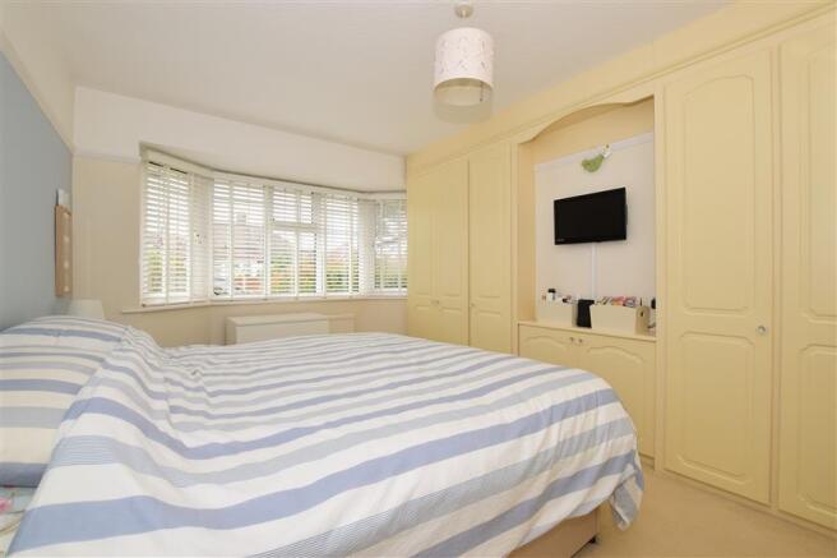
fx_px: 349
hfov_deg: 100.4
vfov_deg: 77.3
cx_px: 418
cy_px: 279
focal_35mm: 15
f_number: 7.1
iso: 200
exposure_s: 1/125
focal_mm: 10
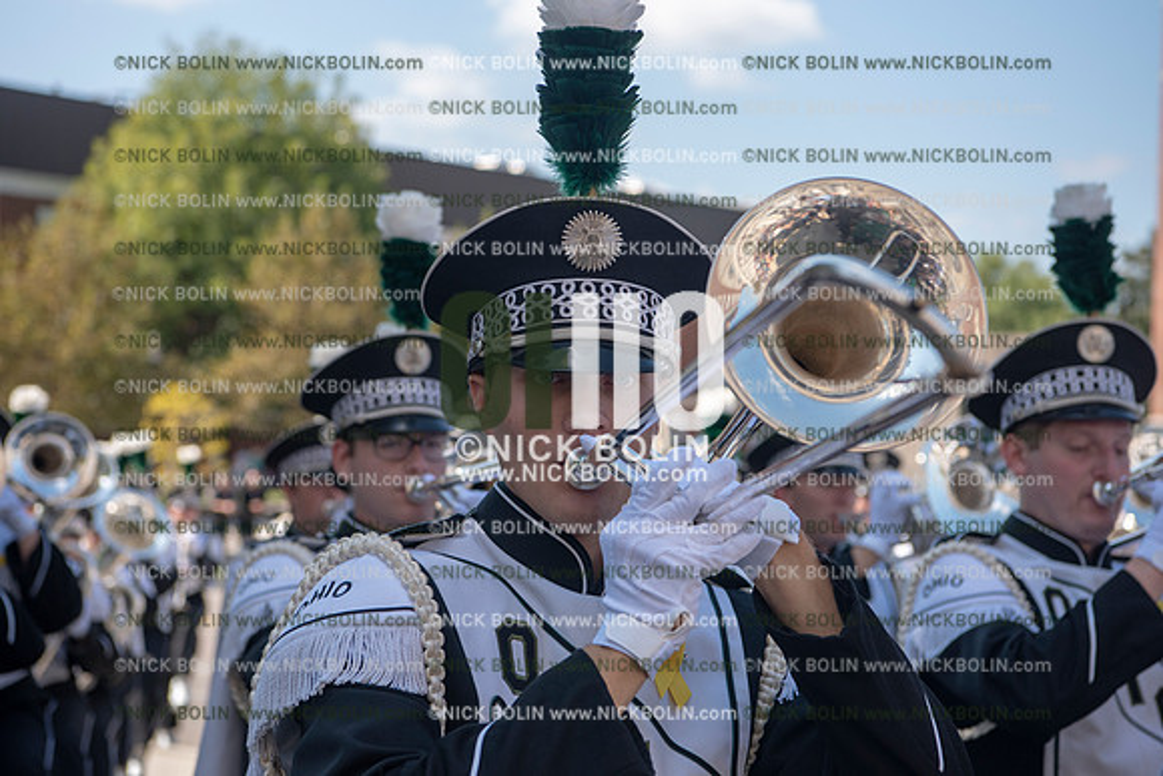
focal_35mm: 70
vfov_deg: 19.5
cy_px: 388
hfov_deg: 28.8
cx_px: 582
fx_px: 2262
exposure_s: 1/1600
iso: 400
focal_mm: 70
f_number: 5
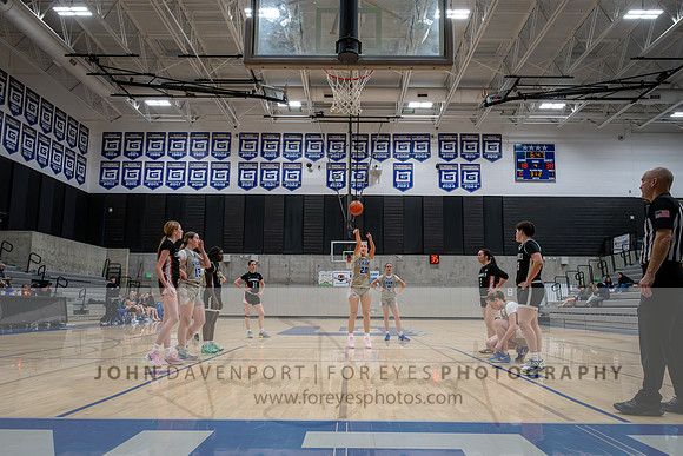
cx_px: 347
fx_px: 551
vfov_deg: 44.9
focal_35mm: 29
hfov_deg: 63.6
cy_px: 223
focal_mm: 24
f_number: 7.1
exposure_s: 1/200
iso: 5600
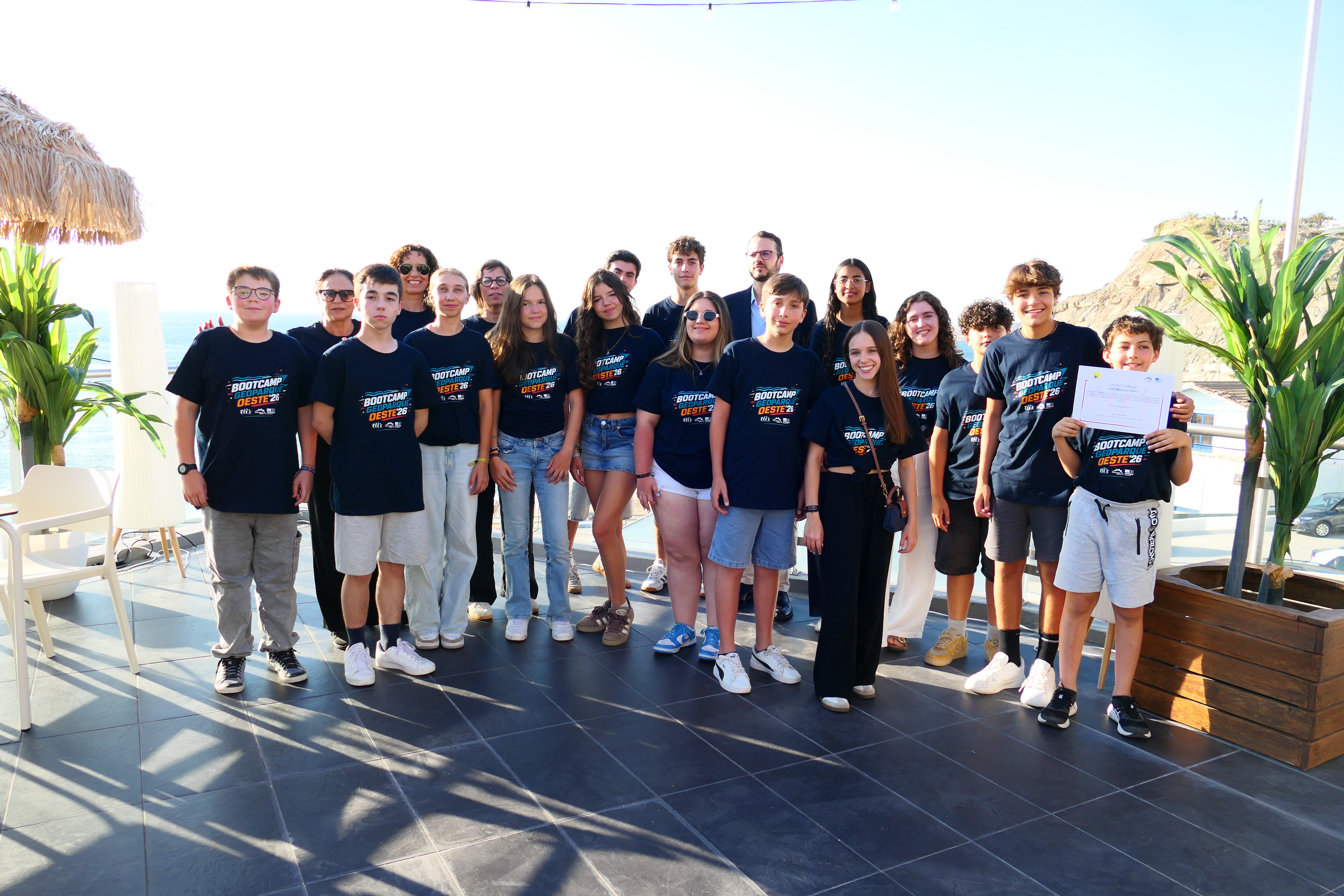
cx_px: 672
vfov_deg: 51.3
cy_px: 448
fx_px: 933
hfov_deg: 71.5
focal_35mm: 25
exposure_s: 1/640
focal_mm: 9.12
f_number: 2.8
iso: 125
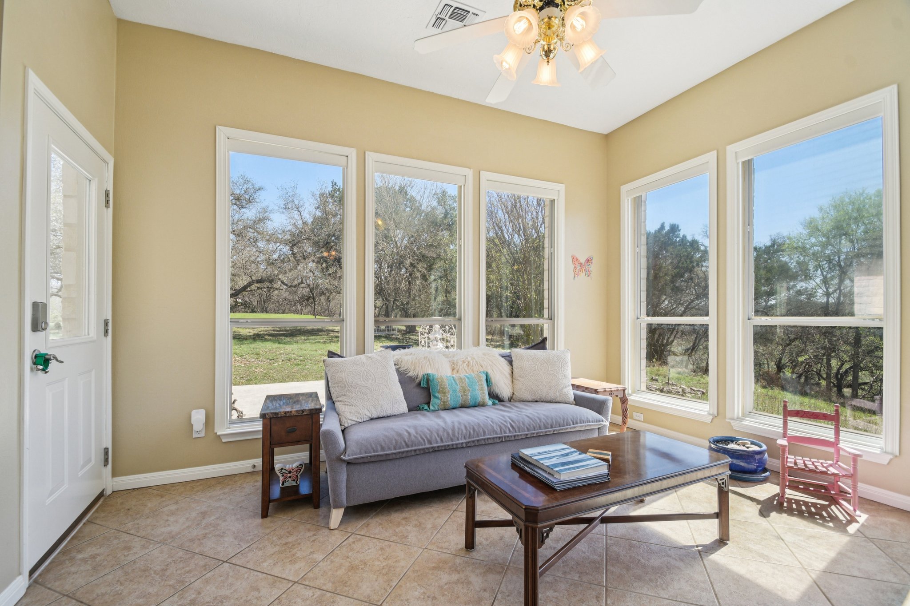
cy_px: 303
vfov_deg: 77.3
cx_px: 455
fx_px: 379
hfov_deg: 100.4
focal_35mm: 15
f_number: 8
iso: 400
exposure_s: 1/80
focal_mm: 10
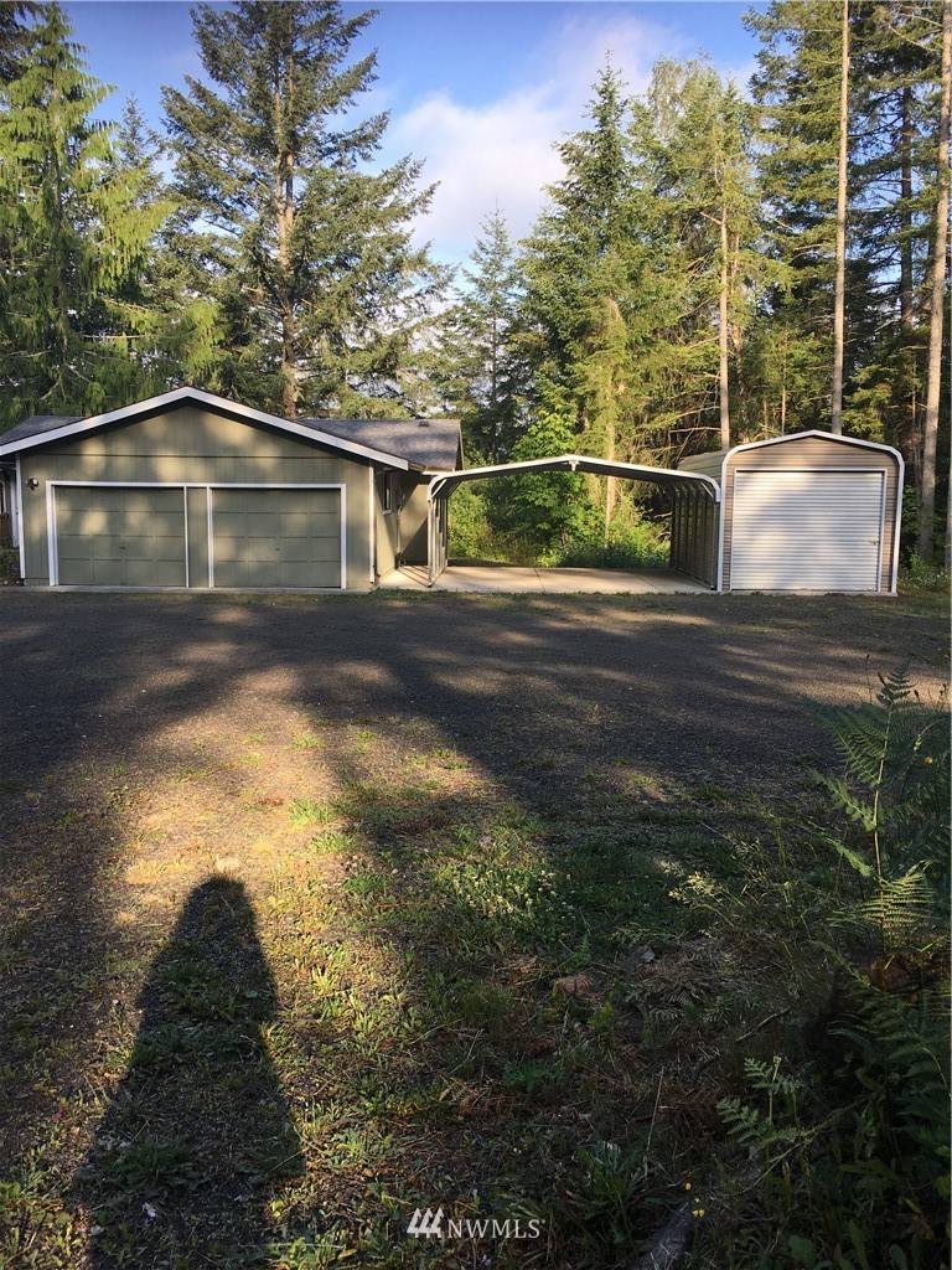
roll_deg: -0.4
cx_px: 476
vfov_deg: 61.7
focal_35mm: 29
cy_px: 635
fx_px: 1063
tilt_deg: -7.5
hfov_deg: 48.2
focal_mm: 4.15
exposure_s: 1/527
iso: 25
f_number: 2.2
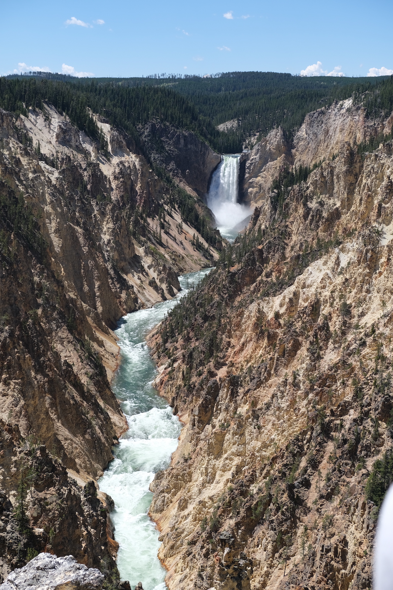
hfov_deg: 24.6
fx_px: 901
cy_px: 295
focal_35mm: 55
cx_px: 196
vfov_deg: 36.2
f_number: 5.6
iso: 160
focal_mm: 36.6
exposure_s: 1/600
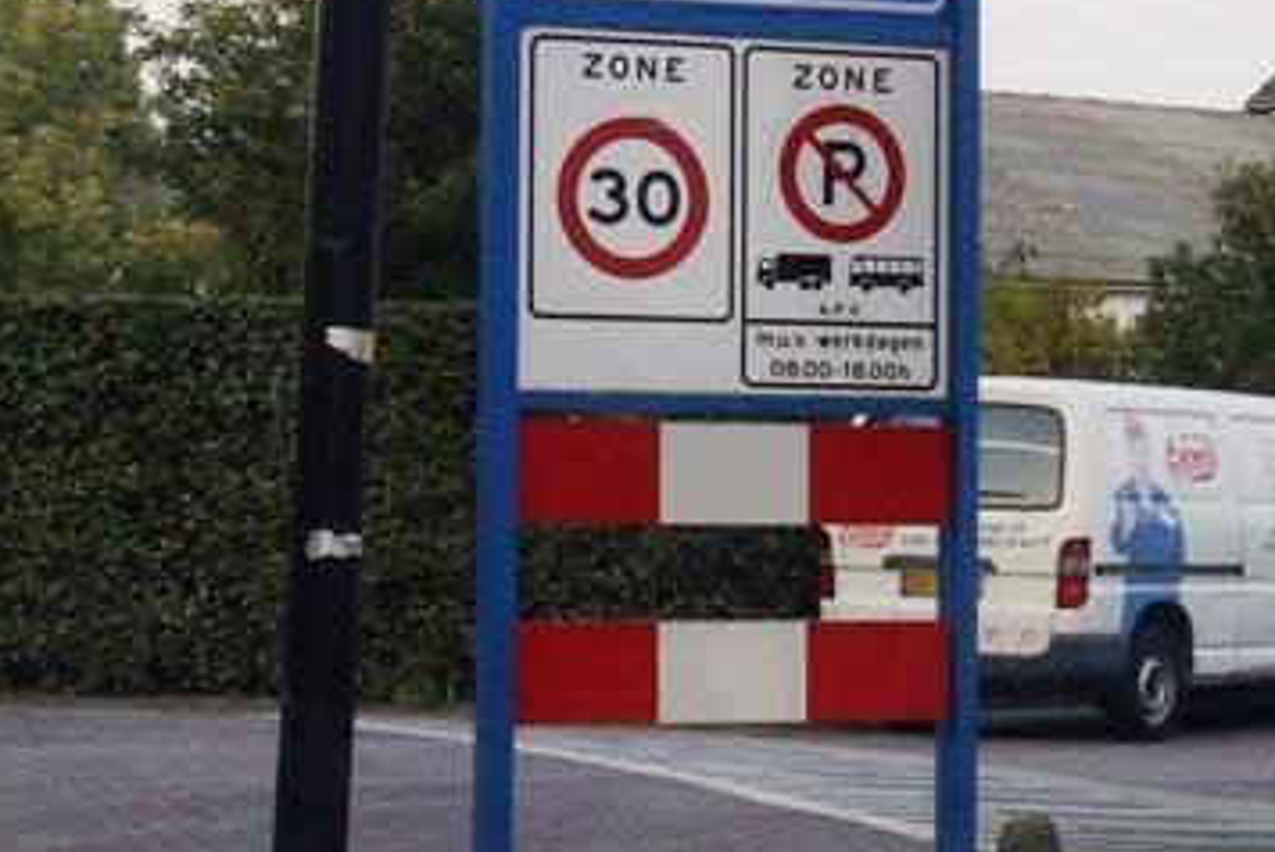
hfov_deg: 28.4
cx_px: 534
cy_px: 376
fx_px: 2517
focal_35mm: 71
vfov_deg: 19.2
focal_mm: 7.9
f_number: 2.8
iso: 100
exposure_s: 1/80
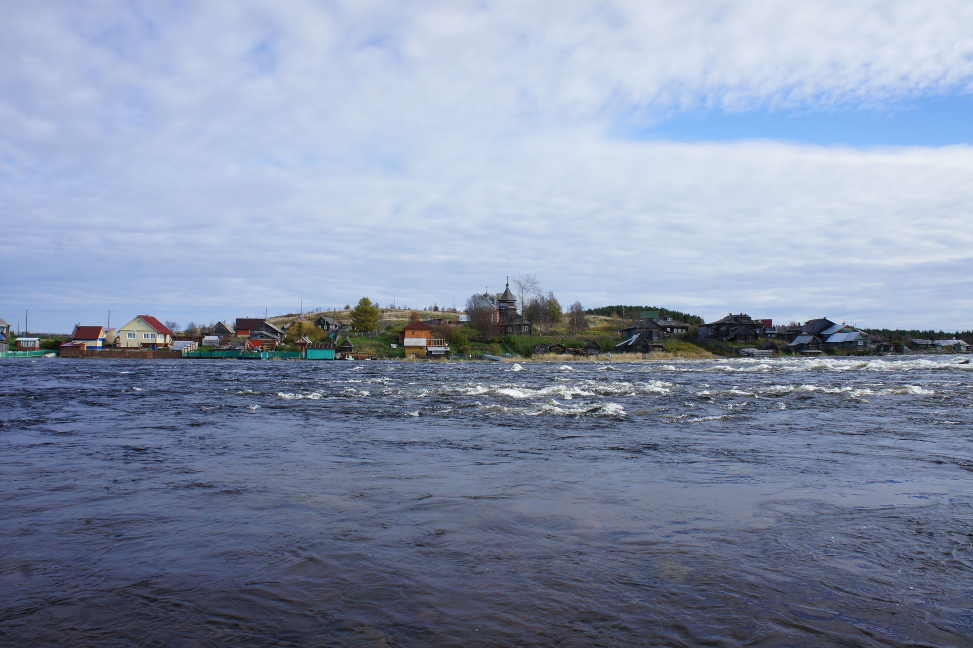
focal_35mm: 27
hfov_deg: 67.4
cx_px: 486
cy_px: 324
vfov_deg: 47.9
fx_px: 729
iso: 200
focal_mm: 18
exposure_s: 1/160
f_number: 11
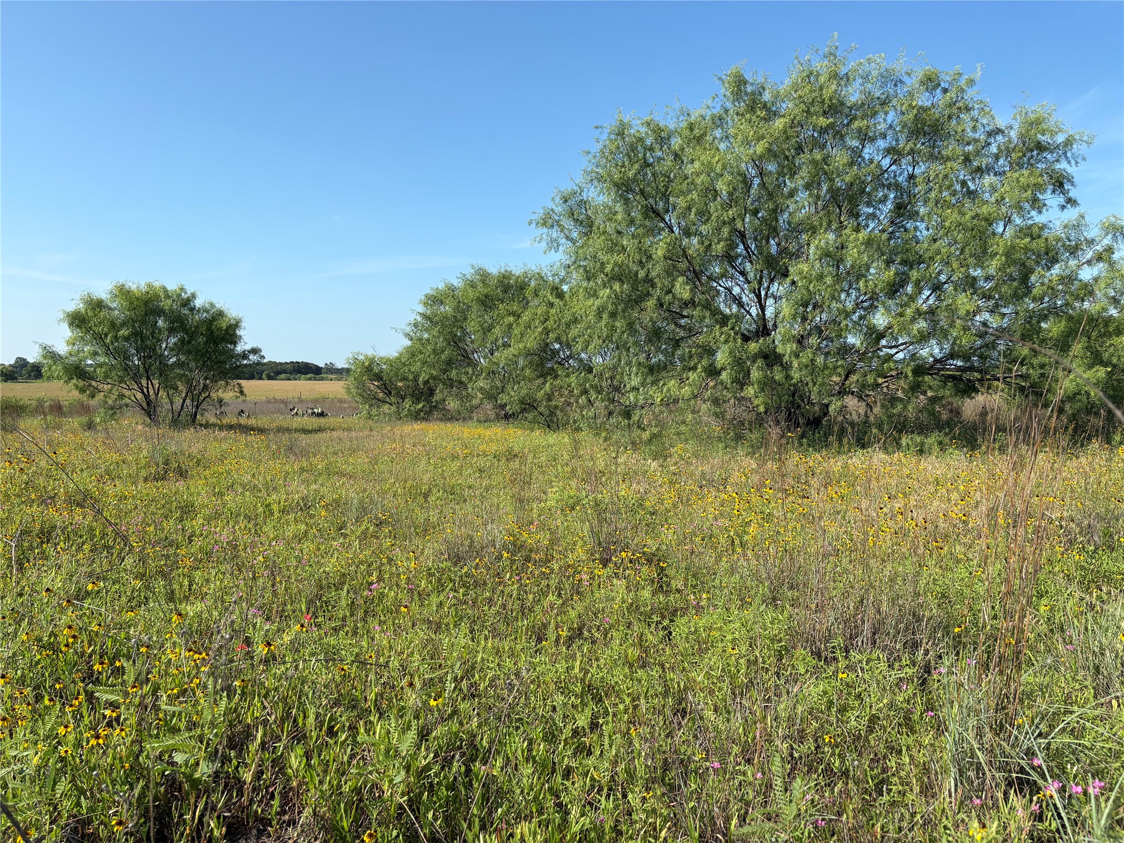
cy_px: 422
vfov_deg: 53.1
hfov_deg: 67.3
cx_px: 562
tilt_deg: -3.5
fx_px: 844
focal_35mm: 26
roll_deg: +0.4
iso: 50
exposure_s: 1/2639
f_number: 1.6
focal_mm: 5.96
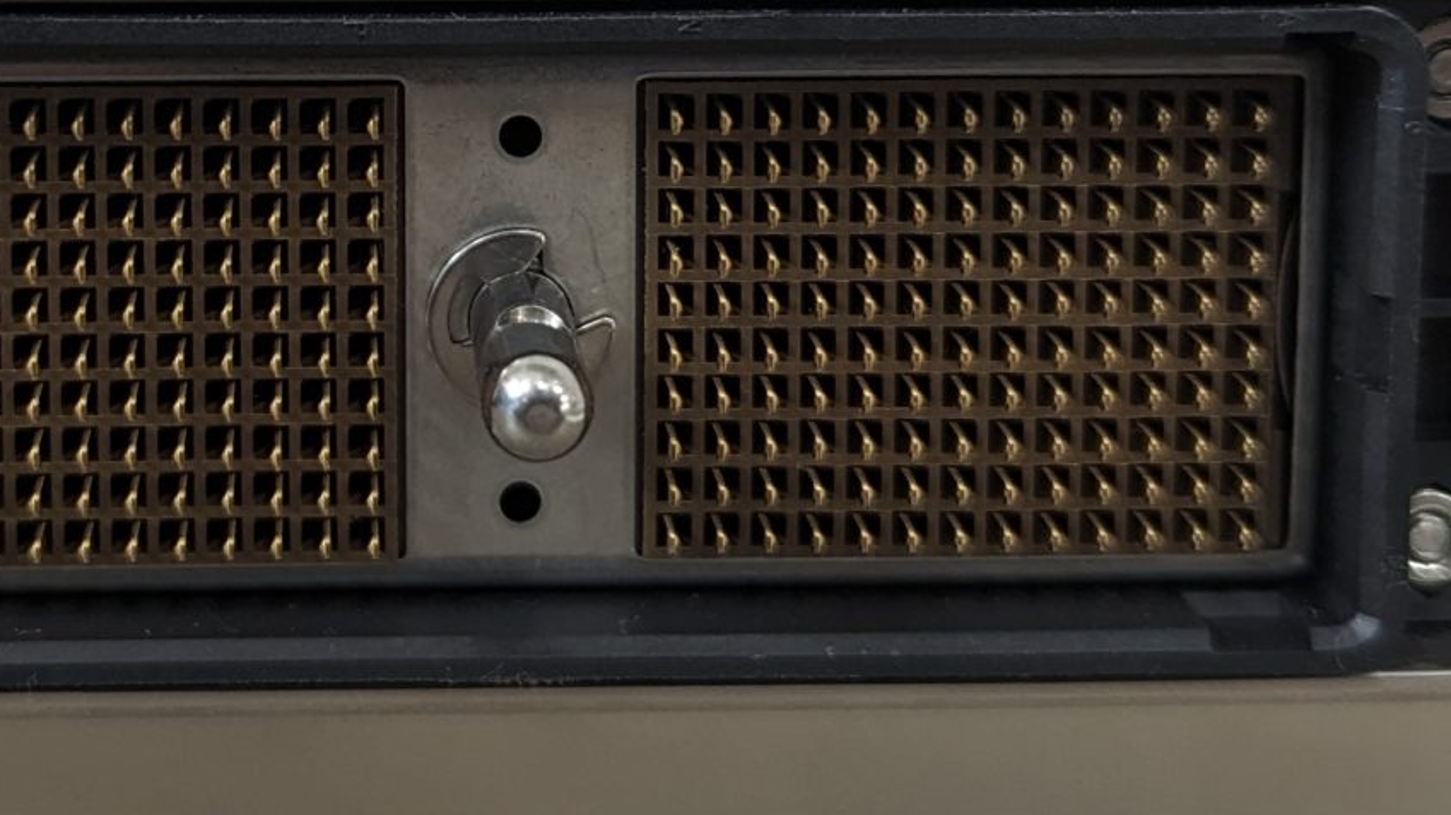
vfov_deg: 15.0
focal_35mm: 79
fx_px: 3039
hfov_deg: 26.6
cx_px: 412
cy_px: -36
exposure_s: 1/25
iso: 234
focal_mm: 6.81
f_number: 1.85
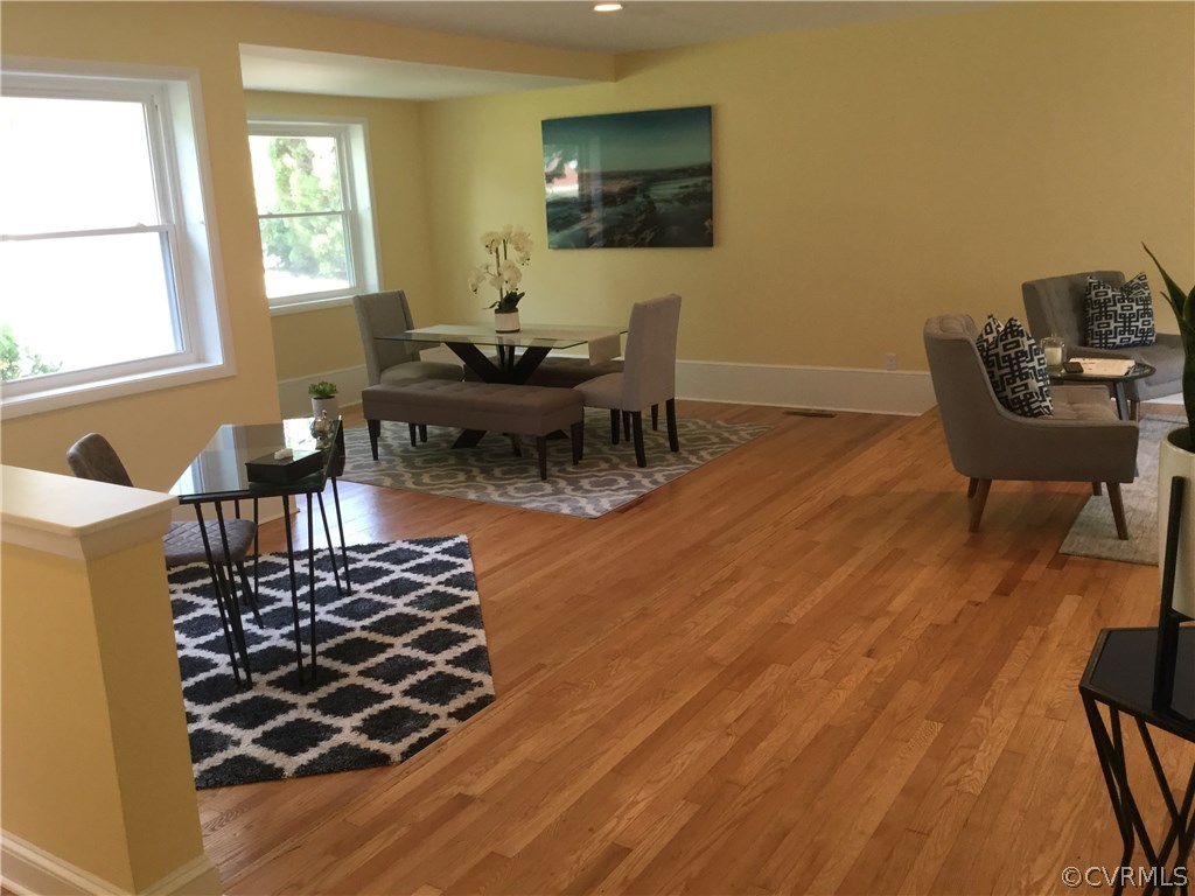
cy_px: 448
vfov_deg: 45.4
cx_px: 598
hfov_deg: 58.4
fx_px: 1070
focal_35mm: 31
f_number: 2.4
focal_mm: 3.3
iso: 50
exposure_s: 1/30
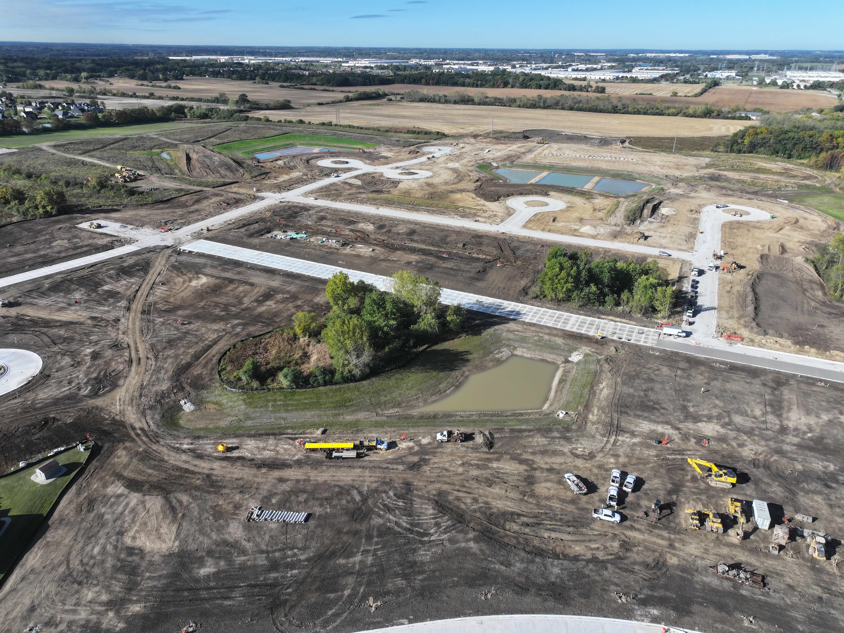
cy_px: 316
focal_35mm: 24
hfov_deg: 71.6
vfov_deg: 56.8
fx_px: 585
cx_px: 422
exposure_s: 1/1600
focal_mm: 12.29
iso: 110
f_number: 2.8
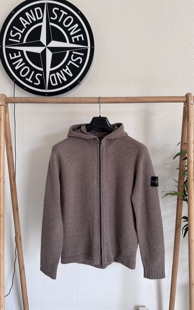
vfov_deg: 70.4
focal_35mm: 26
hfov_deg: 47.6
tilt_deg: -5.7
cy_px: 153
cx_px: 99
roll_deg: +0.2
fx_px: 220
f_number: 1.78
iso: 200
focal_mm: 6.76
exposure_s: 1/121
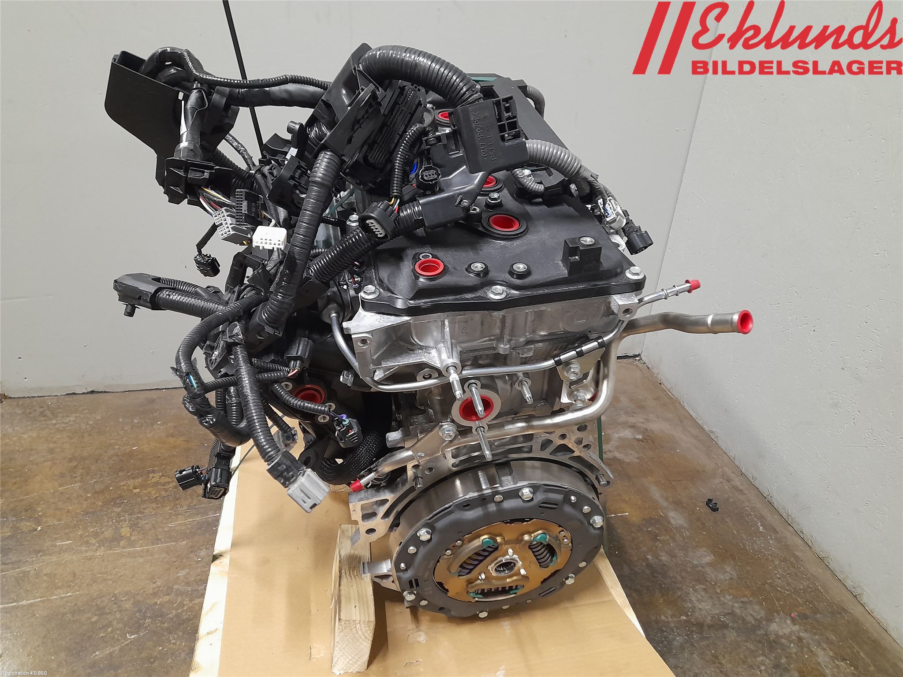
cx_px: 452
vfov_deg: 54.9
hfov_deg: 69.4
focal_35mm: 25
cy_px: 338
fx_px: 652
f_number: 2
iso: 250
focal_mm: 4.6
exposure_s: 1/33
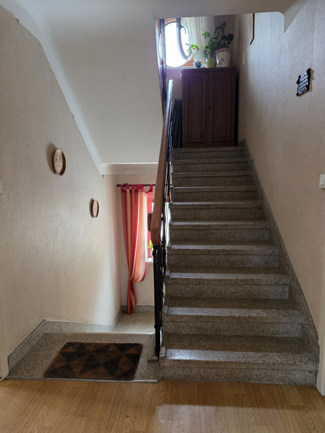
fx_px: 288
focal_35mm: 23
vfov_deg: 73.9
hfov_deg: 58.9
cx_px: 162
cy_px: 216
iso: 500
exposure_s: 1/100
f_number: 1.7
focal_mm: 6.25
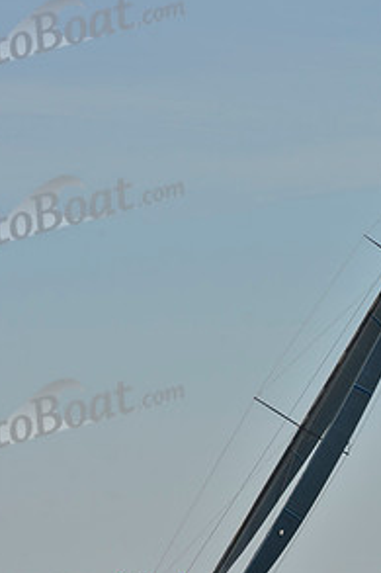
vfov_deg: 6.9
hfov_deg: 4.6
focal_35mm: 297
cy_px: 291
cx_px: 286
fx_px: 4720
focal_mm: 150
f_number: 9
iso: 280
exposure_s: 1/1250
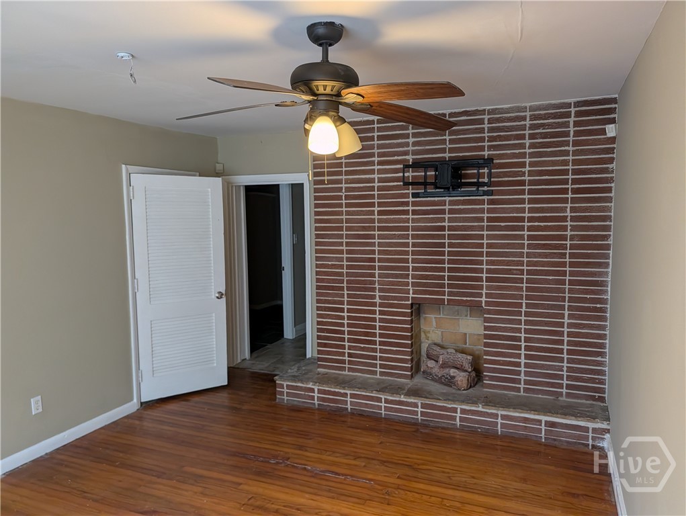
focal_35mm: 24
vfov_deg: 56.9
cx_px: 343
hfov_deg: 71.5
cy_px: 258
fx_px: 476
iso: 94
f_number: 1.68
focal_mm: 6.9
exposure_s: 1/355
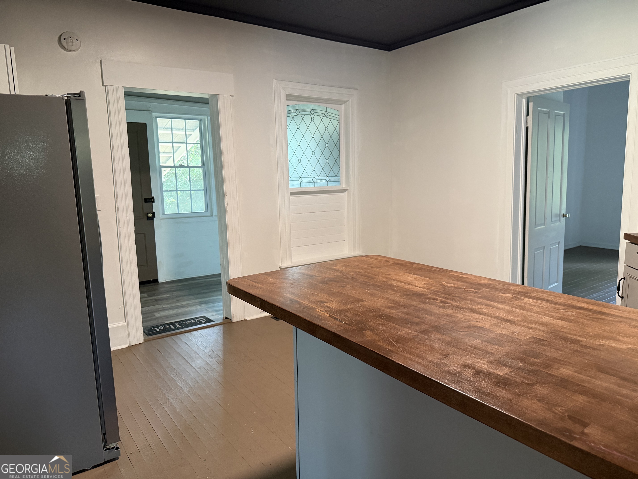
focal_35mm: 24
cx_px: 319
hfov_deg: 71.6
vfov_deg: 56.8
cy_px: 240
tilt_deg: -7.5
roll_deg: +1.5
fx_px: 442
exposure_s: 1/60
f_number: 1.78
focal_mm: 6.76
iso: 320
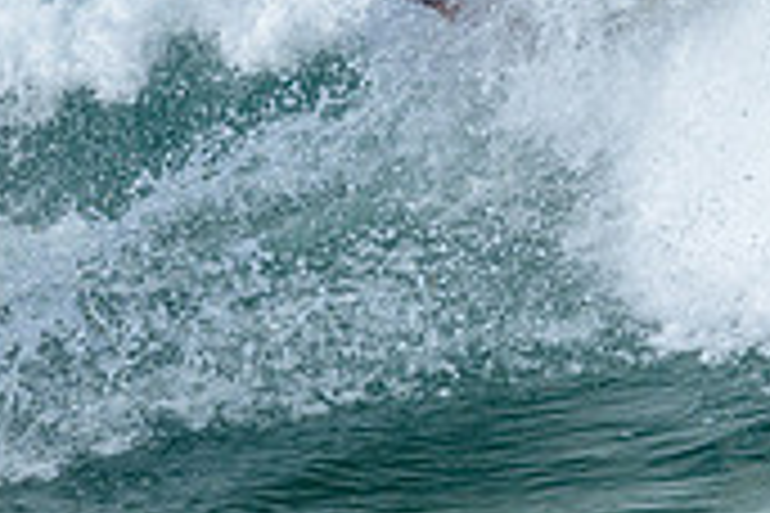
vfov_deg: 0.5
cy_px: 16
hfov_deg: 0.8
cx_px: 554
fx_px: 58002
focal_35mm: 2712
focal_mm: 800
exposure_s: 1/2500
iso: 250
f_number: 6.3
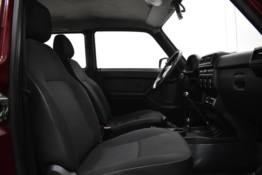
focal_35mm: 27
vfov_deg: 48.0
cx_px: 131
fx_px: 197
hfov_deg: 67.3
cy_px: 88
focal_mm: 18
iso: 2500
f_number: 3.5
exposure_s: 1/60
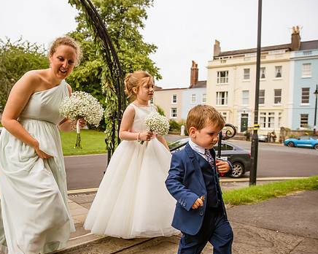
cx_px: 112
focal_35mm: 30
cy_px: 136
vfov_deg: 48.4
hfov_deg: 57.8
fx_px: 282
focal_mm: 24
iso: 220
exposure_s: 1/1600
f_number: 4.5
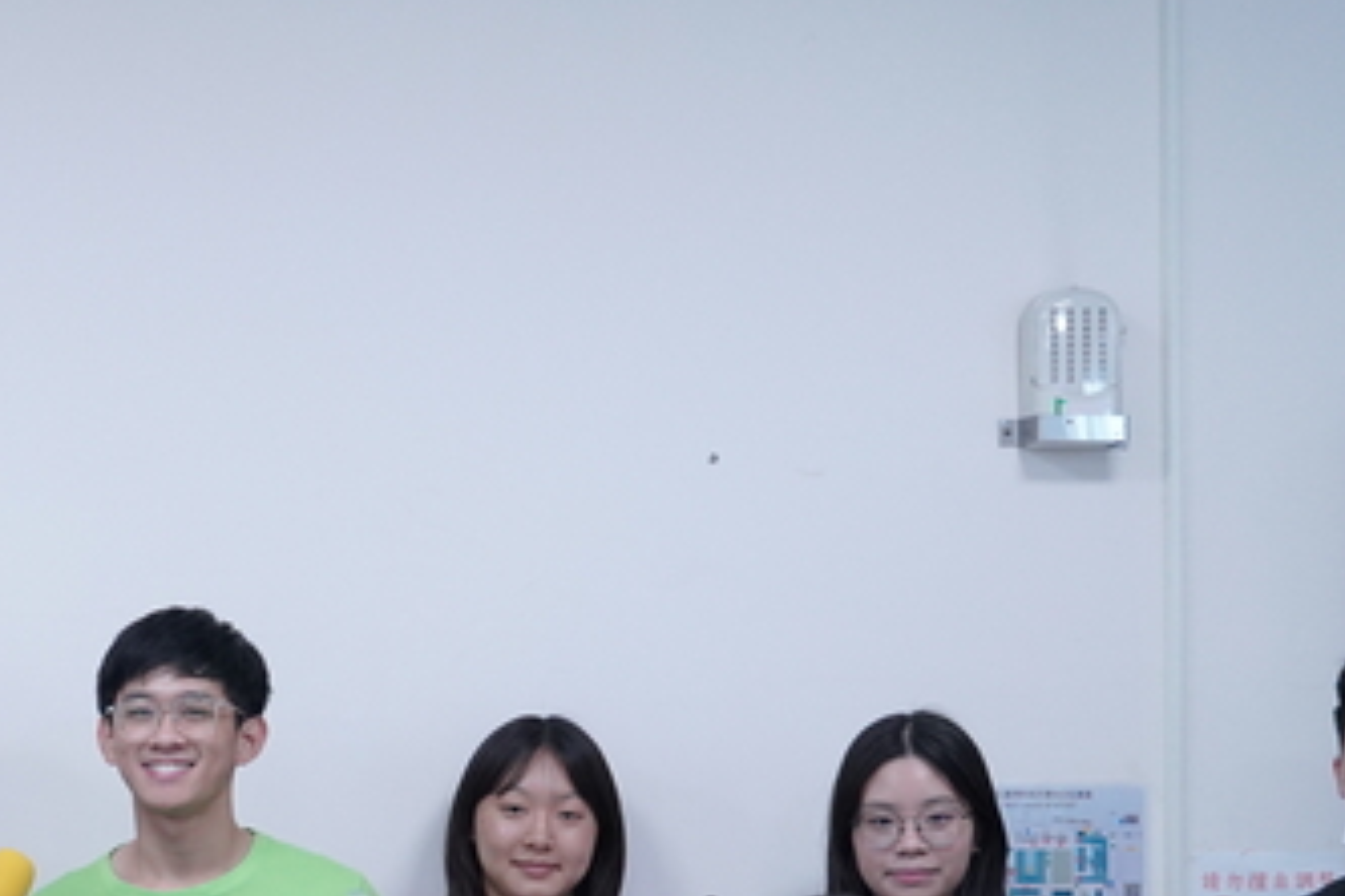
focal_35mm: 92
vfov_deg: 14.6
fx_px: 3437
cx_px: 0
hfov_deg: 21.4
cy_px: 888
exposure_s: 1/250
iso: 3200
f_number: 3.2
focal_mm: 34
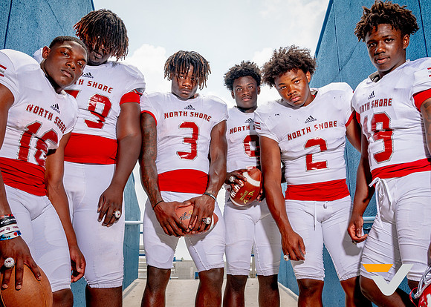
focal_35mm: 33
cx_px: 210
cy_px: 174
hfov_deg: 56.0
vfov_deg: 41.5
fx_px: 405
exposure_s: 1/125
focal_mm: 24
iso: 100
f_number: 8
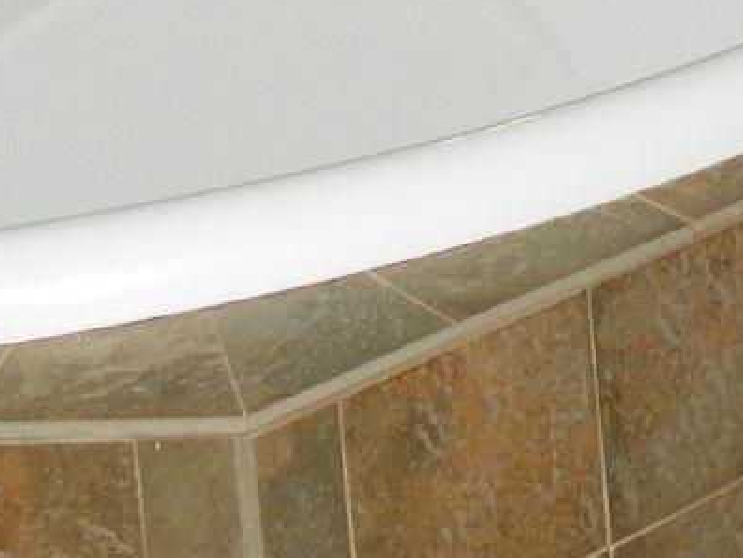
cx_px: 1154
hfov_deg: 13.2
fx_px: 3007
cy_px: -868
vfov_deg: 9.3
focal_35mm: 140
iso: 64
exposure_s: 1/125
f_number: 2.8
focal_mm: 4.6
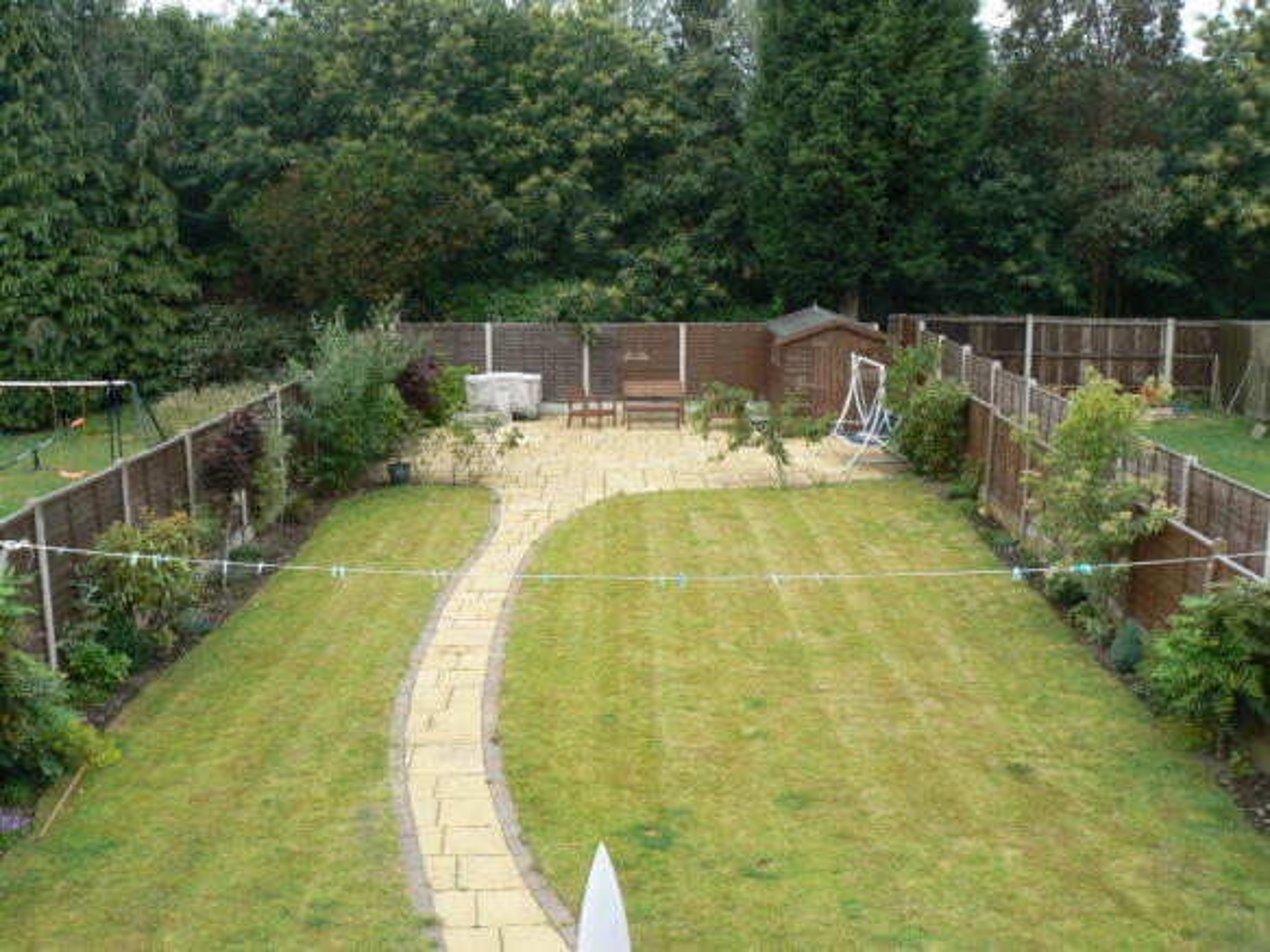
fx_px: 1321
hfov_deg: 51.4
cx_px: 635
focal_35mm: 36
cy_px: 476
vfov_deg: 39.6
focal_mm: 6
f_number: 5.6
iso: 80
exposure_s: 1/100
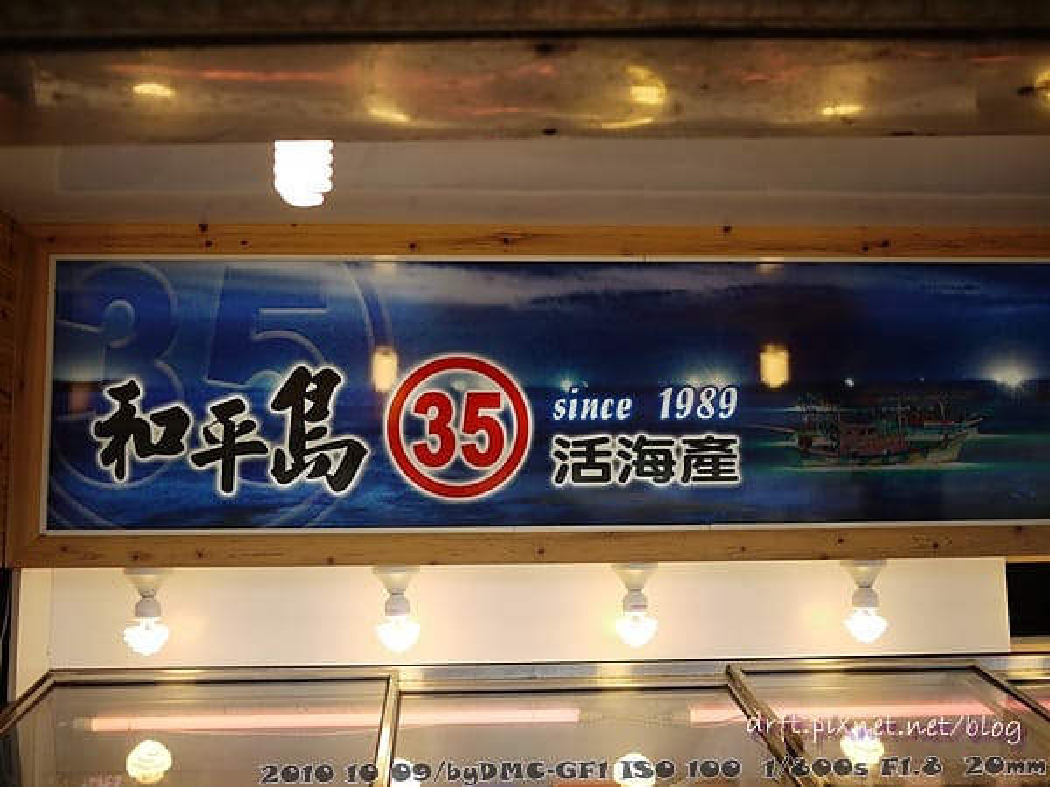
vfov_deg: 36.0
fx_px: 1213
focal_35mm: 40
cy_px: 394
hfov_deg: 46.8
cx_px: 525
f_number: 1.8
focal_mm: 20
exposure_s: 1/800
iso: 100
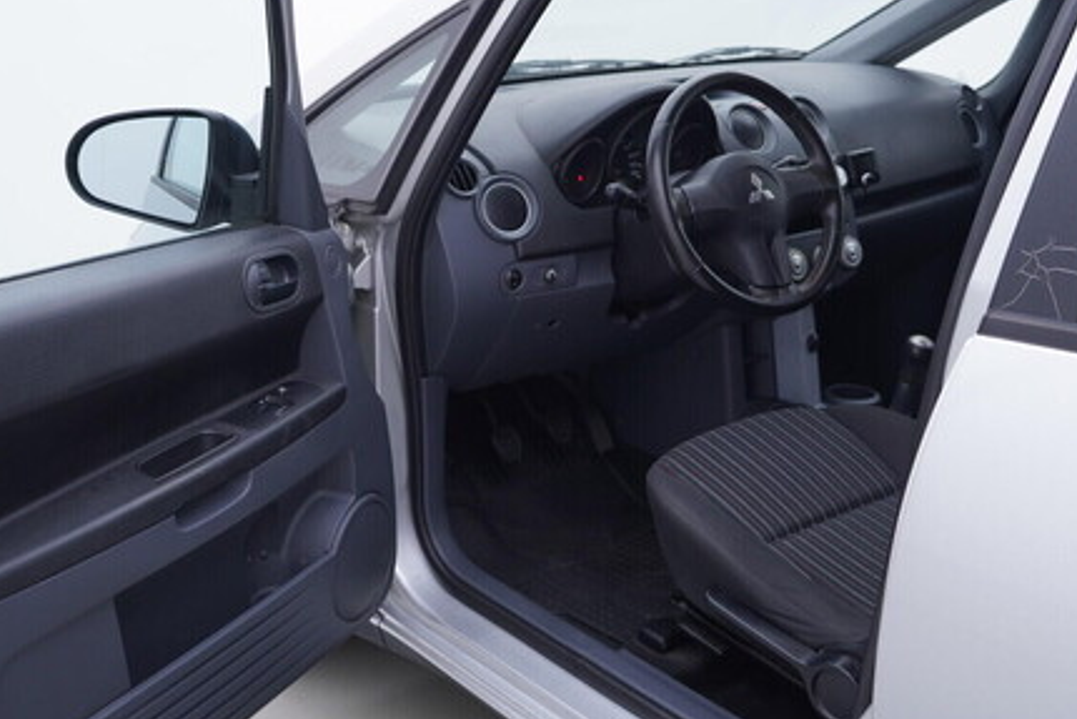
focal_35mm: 46
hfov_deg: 42.5
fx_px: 1377
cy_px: 282
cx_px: 436
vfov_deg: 29.2
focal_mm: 24
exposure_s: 1/50
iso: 125
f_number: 3.2
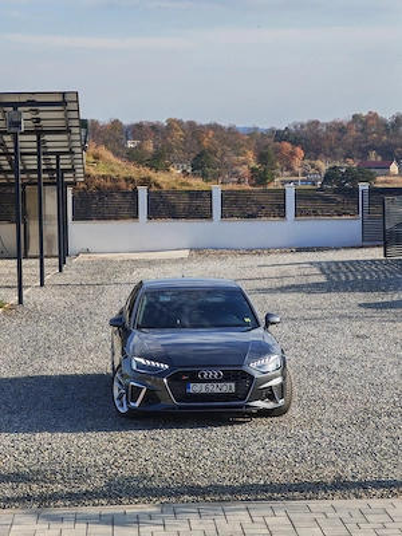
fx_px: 1564
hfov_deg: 14.6
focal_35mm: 101
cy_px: 268
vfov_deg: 19.4
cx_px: 201
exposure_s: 1/370
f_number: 2.4
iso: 50
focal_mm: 8.67
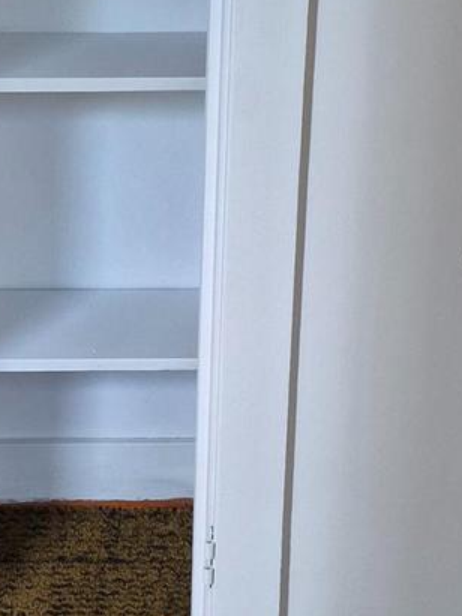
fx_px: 1531
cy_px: 247
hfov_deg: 17.0
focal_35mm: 86
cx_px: 98
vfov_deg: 22.7
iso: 640
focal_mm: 5.4
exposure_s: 1/60
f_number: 1.8
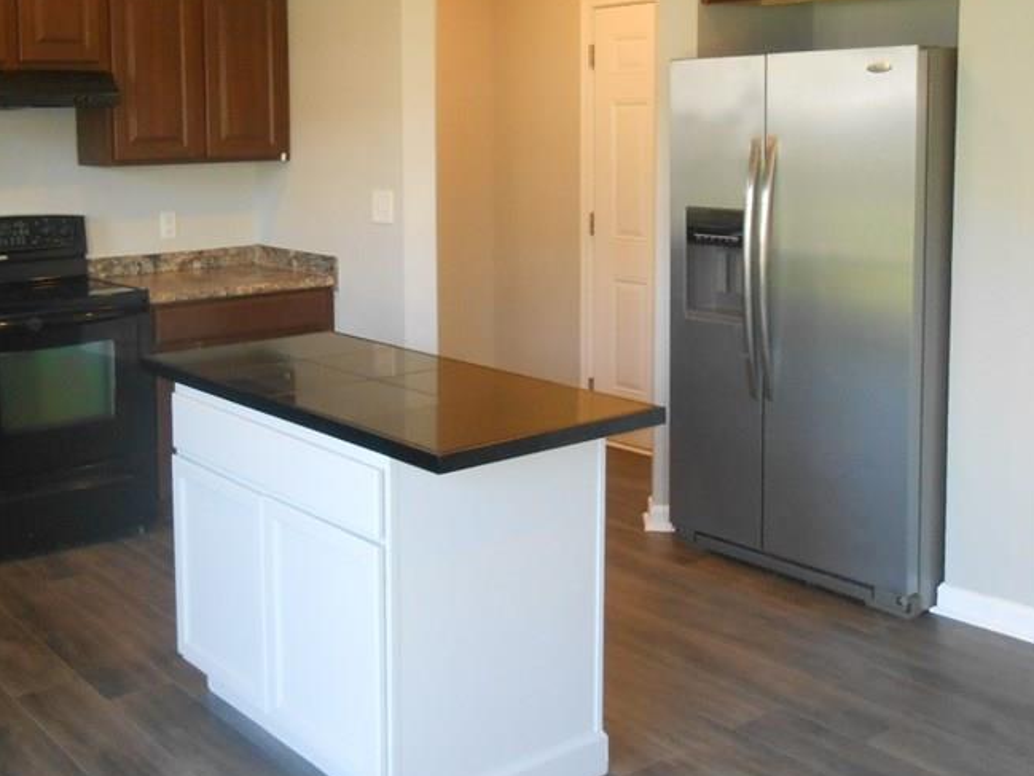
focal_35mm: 41
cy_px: 236
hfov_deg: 44.5
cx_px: 277
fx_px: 1225
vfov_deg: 34.7
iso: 320
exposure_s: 1/30
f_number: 3.5
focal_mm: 4.6
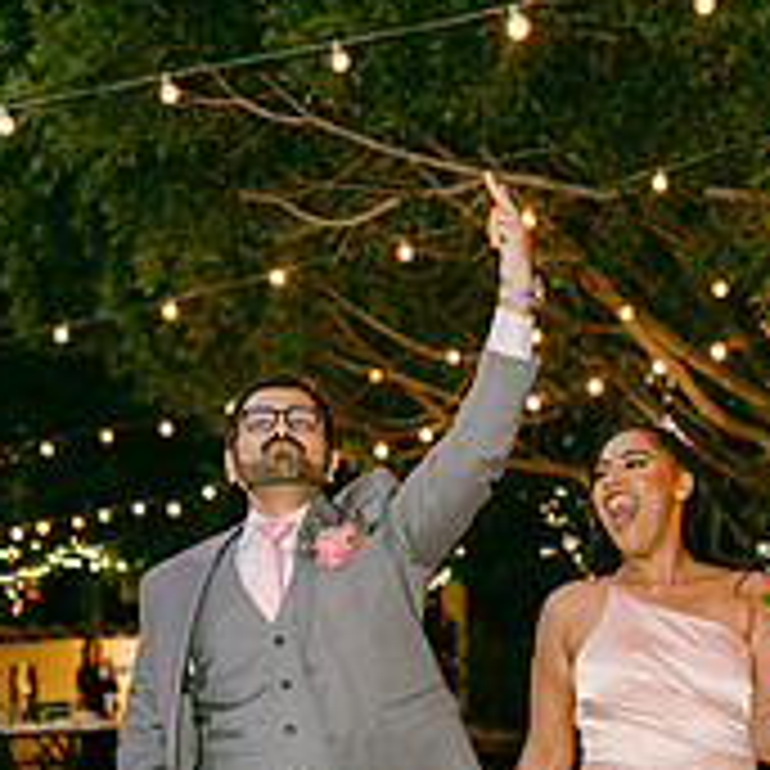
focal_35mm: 78
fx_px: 1963
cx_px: 358
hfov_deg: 22.2
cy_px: 554
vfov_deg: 22.0
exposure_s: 1/160
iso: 1000
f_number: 2
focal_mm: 35
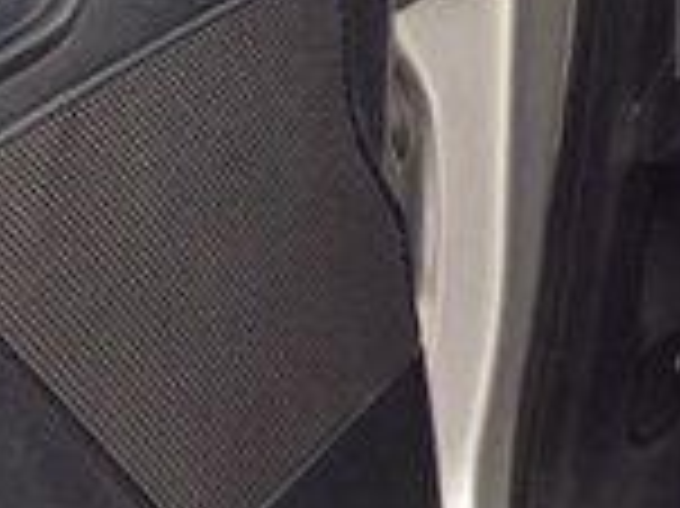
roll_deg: -8.4
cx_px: 1099
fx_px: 2827
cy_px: 11
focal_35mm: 144
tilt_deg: -24.7
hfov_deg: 12.8
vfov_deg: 10.2
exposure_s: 1/24
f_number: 2.4
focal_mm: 4.12
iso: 50
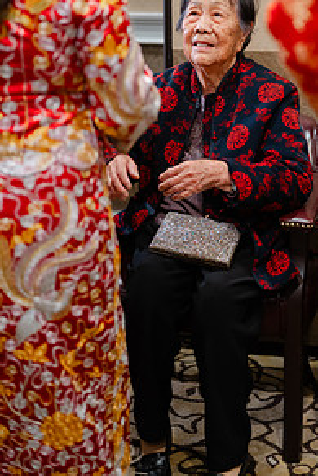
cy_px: 119
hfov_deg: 17.7
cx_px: 205
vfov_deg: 26.0
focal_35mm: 77
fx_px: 1019
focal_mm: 50
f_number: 1.8
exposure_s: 1/125
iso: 640
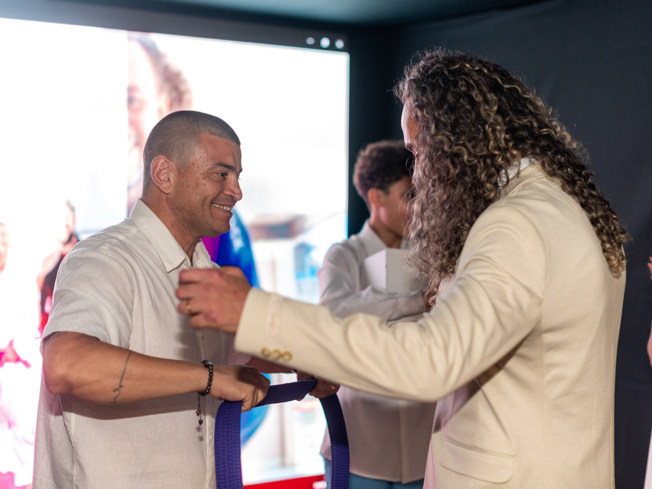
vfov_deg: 26.6
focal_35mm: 55
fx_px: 1036
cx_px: 319
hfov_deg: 34.9
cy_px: 245
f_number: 1.8
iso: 800
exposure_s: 1/200
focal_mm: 50
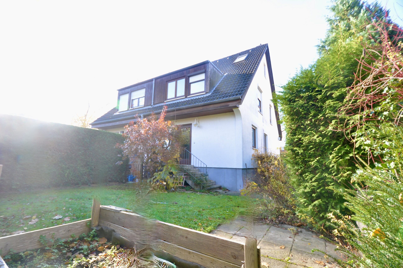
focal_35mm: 15
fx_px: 168
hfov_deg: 100.5
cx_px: 202
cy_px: 134
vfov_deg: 77.2
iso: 200
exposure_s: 1/100
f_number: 3.5
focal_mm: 10
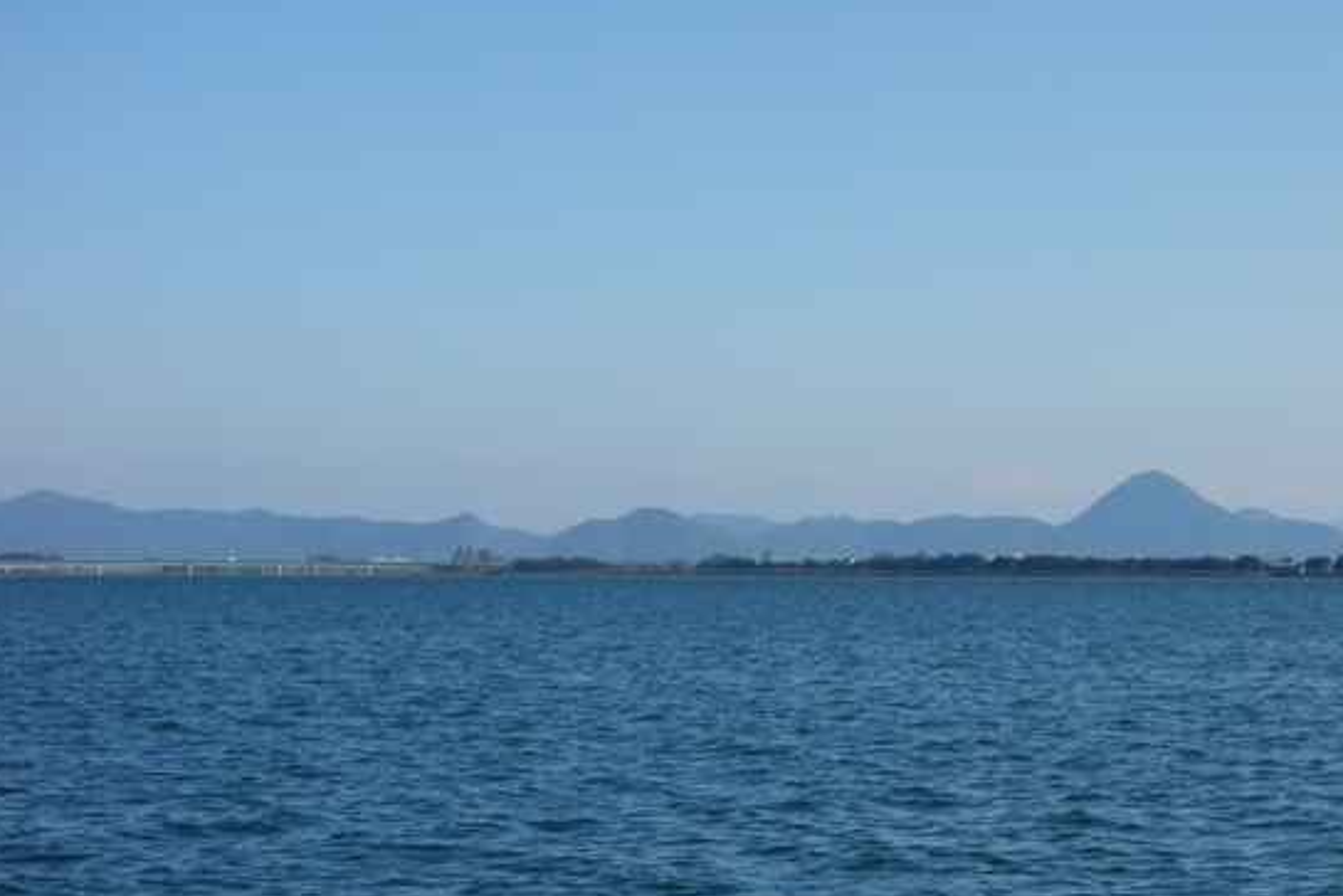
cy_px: 631
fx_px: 3619
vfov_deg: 14.1
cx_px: 973
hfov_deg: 20.9
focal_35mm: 97
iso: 125
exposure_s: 1/640
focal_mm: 24.4
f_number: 5.6
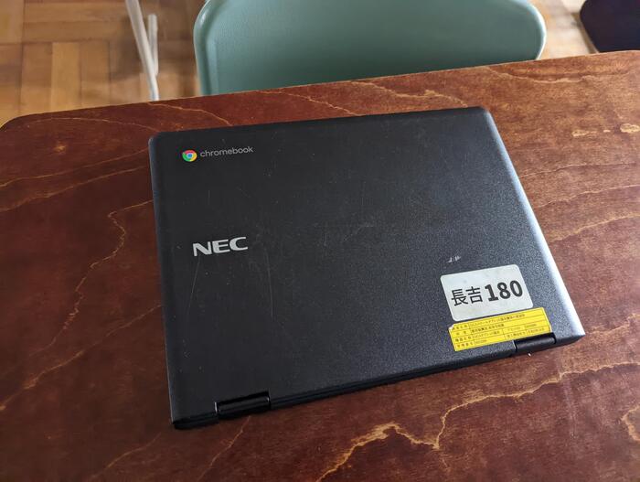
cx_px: 320
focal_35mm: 24
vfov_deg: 56.9
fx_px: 444
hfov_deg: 71.5
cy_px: 241
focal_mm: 6.81
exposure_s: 1/814
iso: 2298
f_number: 1.85
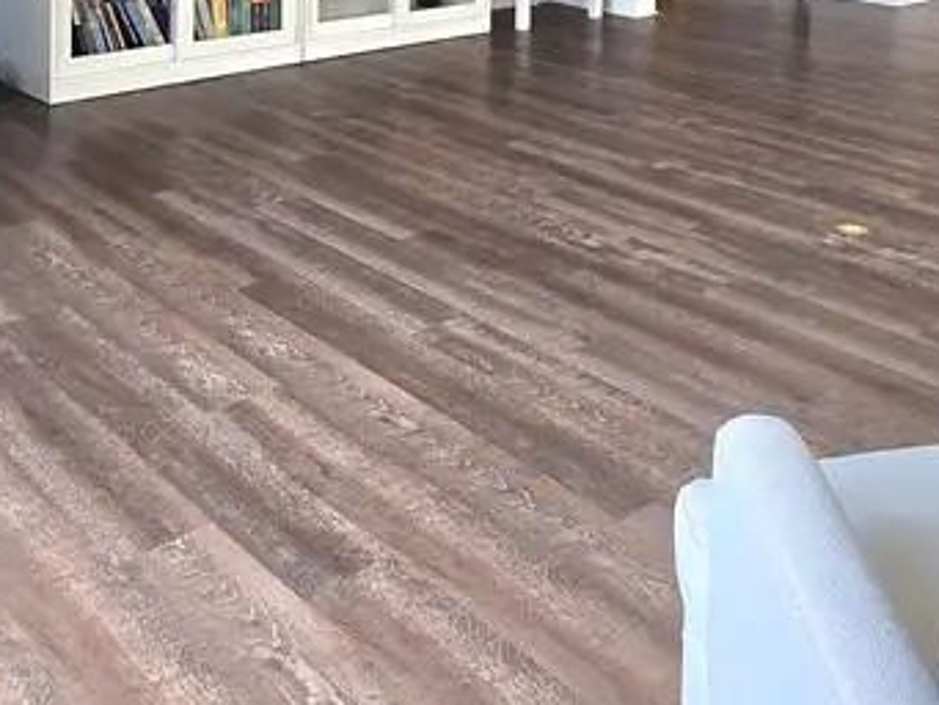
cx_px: 669
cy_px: -151
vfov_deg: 30.8
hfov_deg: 46.6
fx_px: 1058
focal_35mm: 39
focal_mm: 2.2
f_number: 2.2
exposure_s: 1/60.2
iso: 125
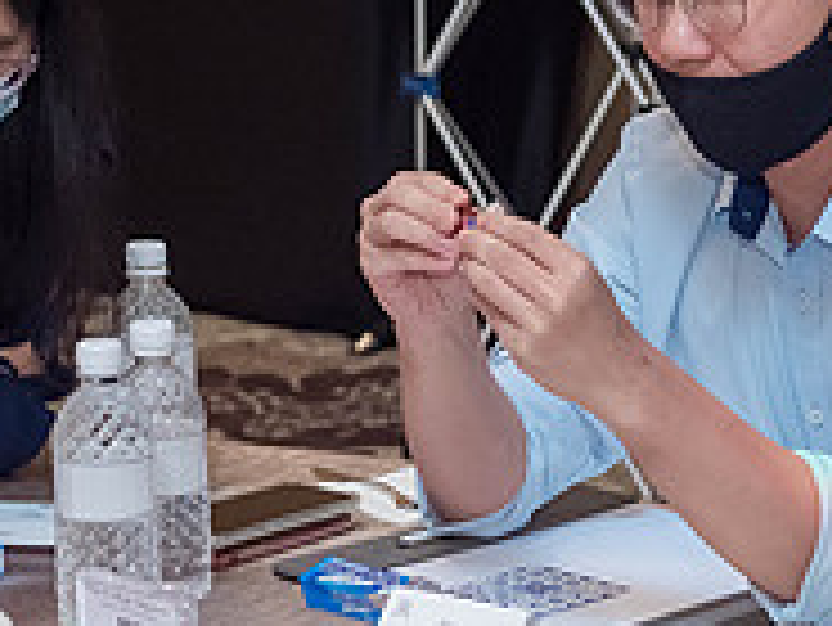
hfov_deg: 12.3
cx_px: 220
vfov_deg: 9.3
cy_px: 223
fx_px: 3848
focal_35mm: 160
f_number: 2.2
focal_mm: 25
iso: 800
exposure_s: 1/60
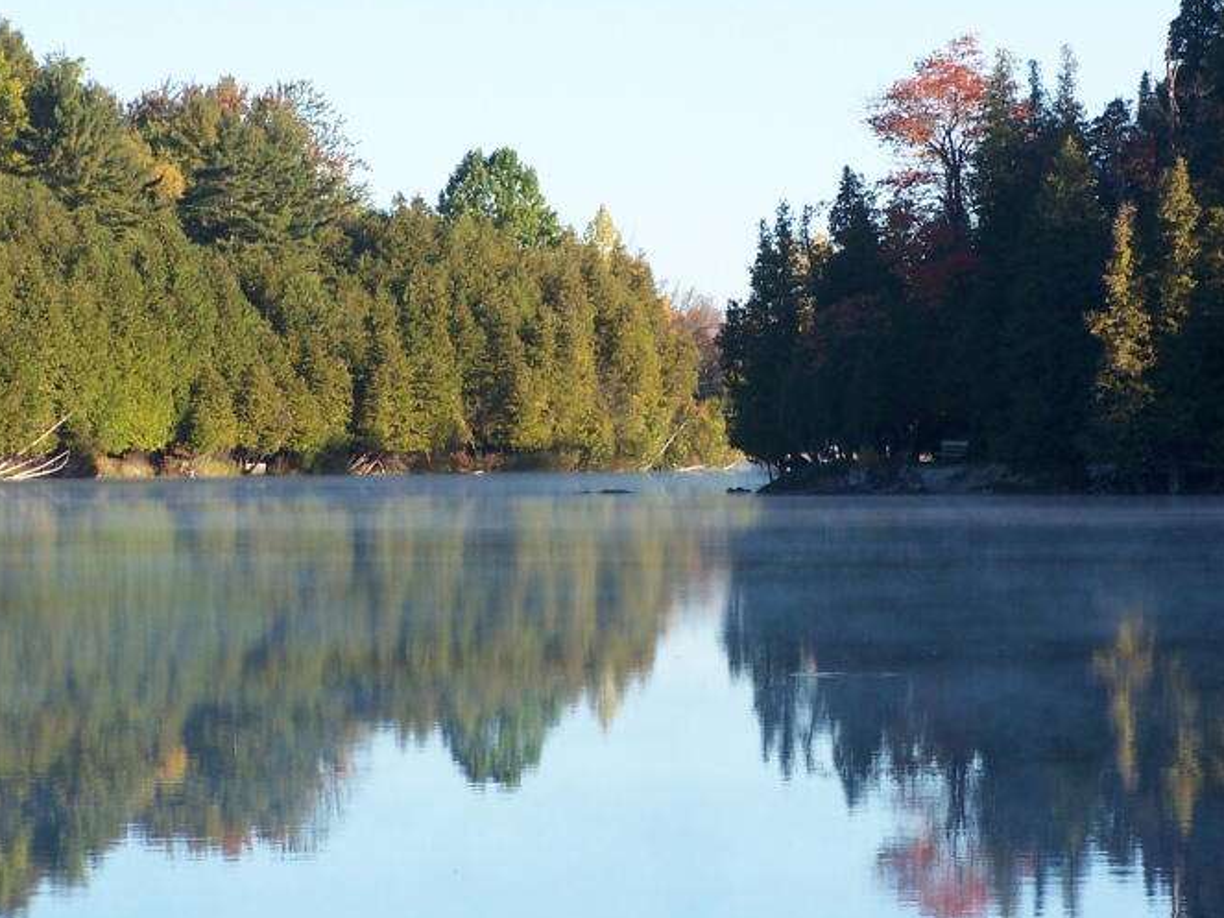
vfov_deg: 5.7
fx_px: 9227
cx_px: 818
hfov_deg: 7.6
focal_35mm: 261
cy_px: 246
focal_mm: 28
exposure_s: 1/500
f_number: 3.2
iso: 100
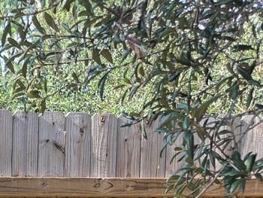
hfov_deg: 16.8
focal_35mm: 105
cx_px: -144
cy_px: 447
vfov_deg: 11.9
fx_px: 798
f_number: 1.8
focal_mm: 5.4
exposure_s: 1/631
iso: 80
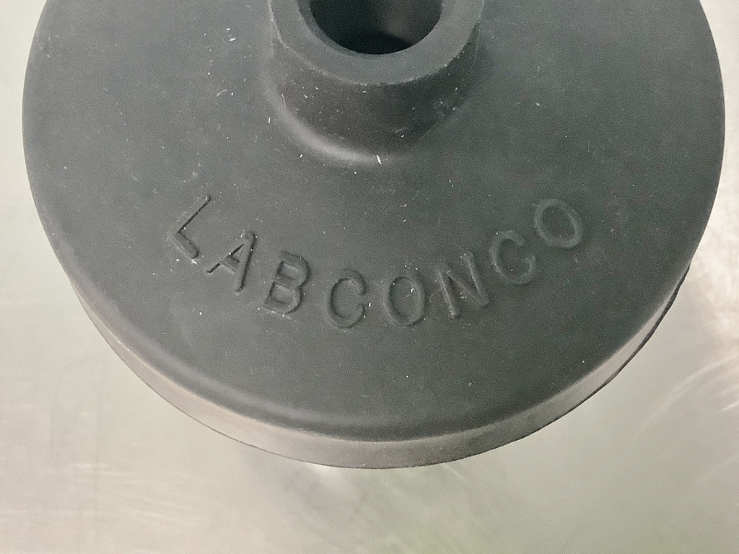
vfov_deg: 45.4
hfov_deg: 58.4
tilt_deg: -73.3
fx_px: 662
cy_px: 277
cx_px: 370
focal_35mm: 31
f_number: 2.4
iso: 320
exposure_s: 1/40
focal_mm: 3.3
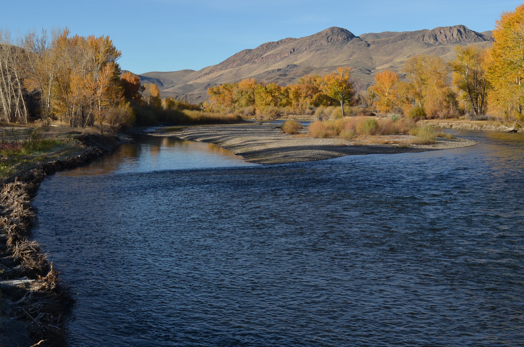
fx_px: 828
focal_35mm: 57
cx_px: 262
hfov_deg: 35.1
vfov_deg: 23.7
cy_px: 174
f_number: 8
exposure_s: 1/250
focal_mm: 38
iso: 160
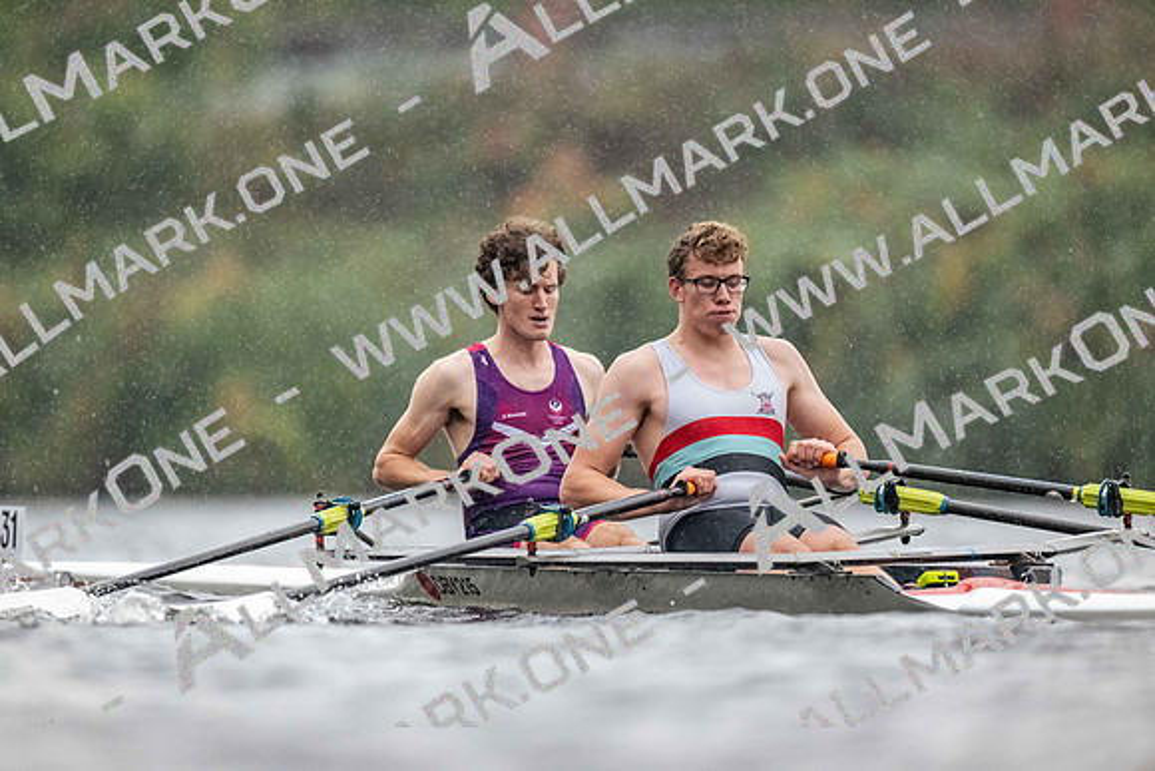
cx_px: 578
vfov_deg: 2.3
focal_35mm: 600
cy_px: 386
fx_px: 19254
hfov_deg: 3.4
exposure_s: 1/2500
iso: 5000
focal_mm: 600
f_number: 4
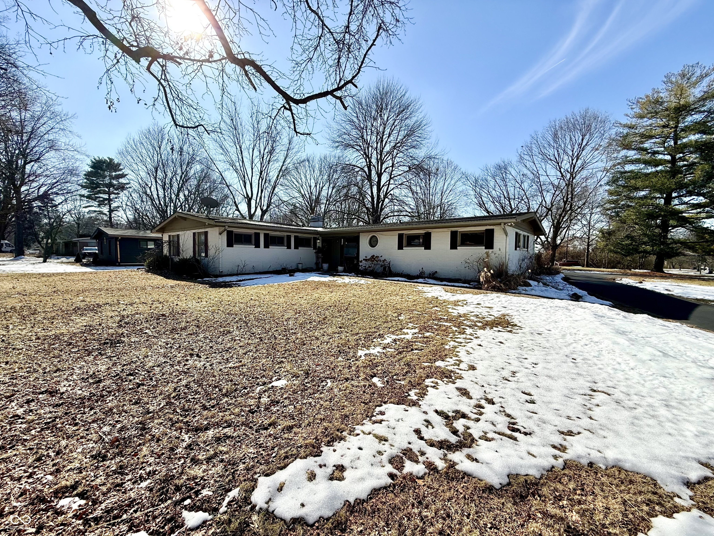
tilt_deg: -1.6
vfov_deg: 85.7
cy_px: 268
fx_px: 289
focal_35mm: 14
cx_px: 357
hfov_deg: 102.1
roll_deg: -0.2
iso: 50
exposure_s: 1/2024
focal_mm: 2.22
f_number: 2.2
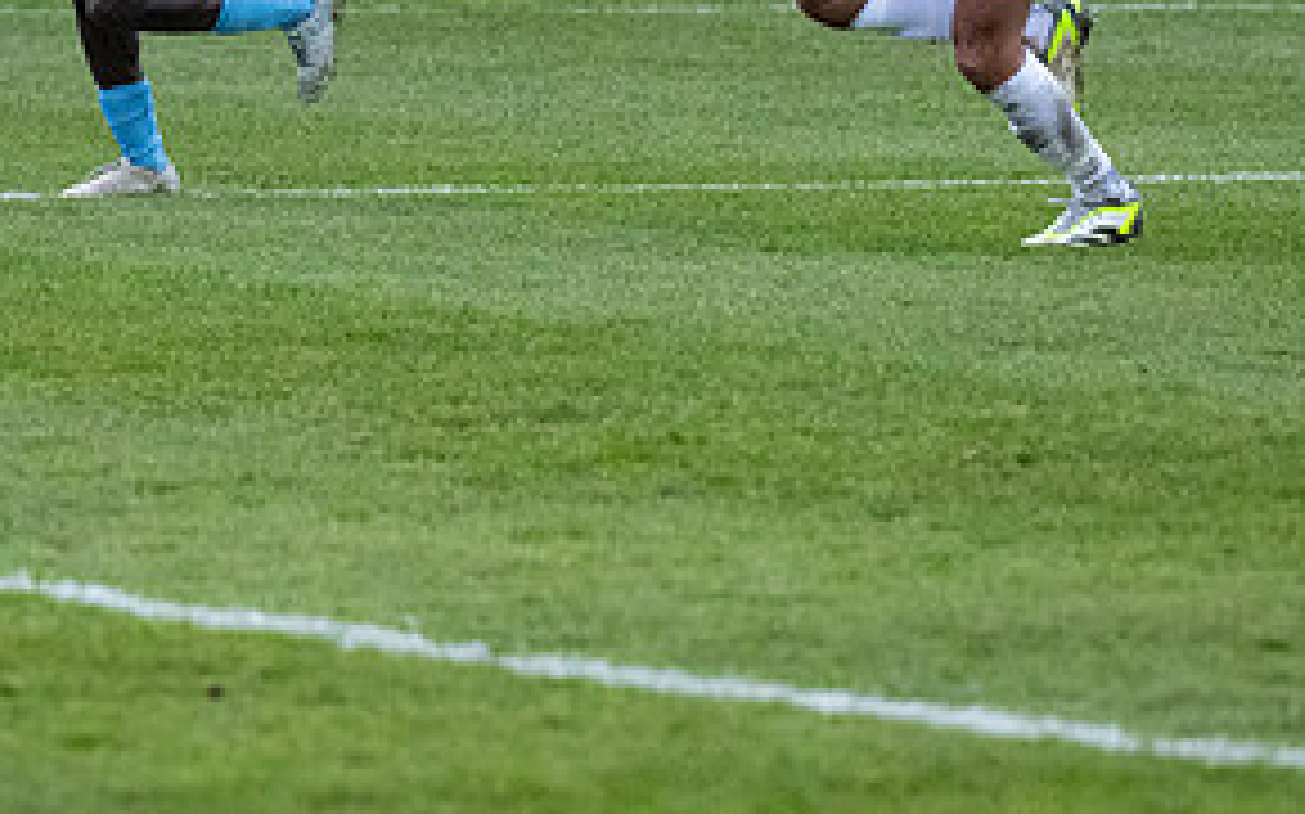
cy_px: -140
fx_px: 17918
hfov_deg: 4.2
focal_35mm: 504
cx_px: 373
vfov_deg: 2.6
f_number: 4
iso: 5000
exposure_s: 1/1250
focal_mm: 200
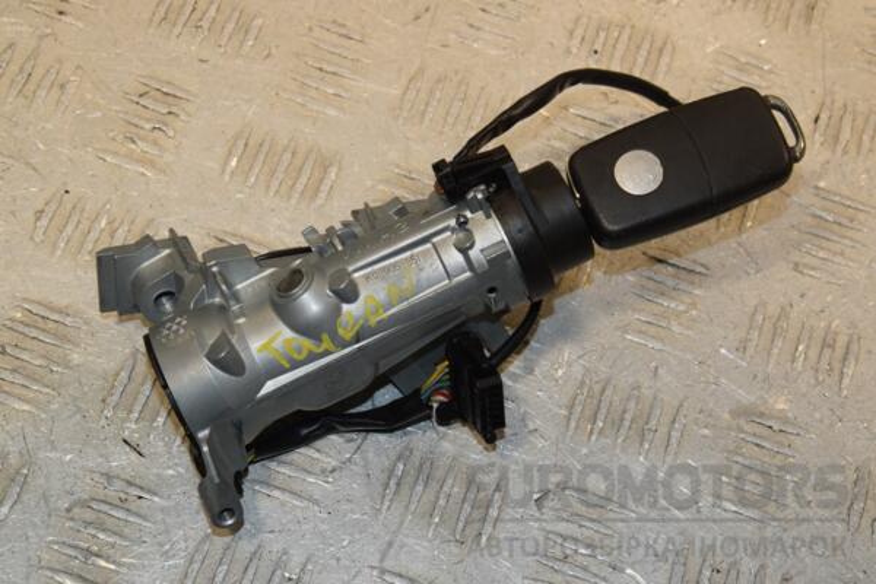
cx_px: 438
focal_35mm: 78
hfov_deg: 26.0
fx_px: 1898
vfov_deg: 17.5
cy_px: 292
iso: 800
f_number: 10
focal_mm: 52
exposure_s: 1/200
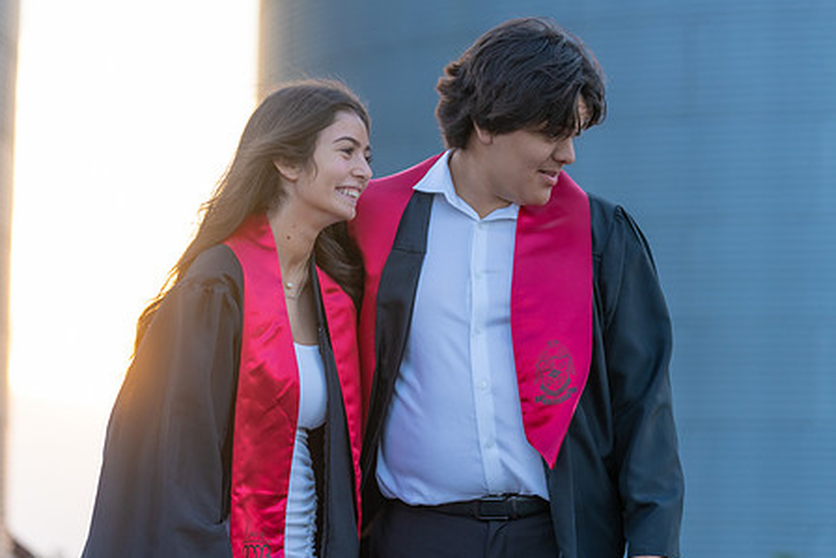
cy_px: 255
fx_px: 3368
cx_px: 425
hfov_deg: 14.1
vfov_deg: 9.5
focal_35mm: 145
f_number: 3.2
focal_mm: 112
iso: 500
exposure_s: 1/320
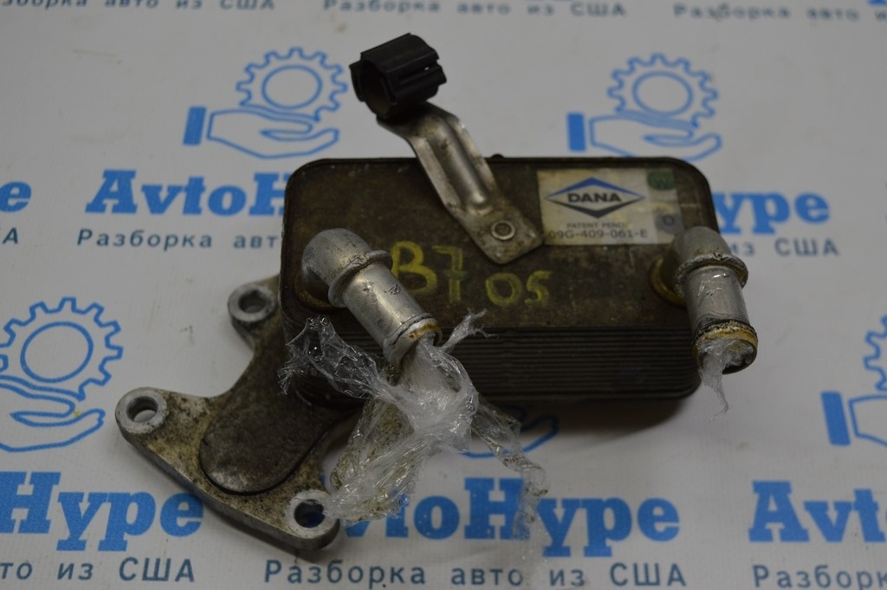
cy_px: 295
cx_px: 444
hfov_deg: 42.4
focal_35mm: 46
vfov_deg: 28.9
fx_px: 1145
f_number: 5.6
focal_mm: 31
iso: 400
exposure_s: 1/125
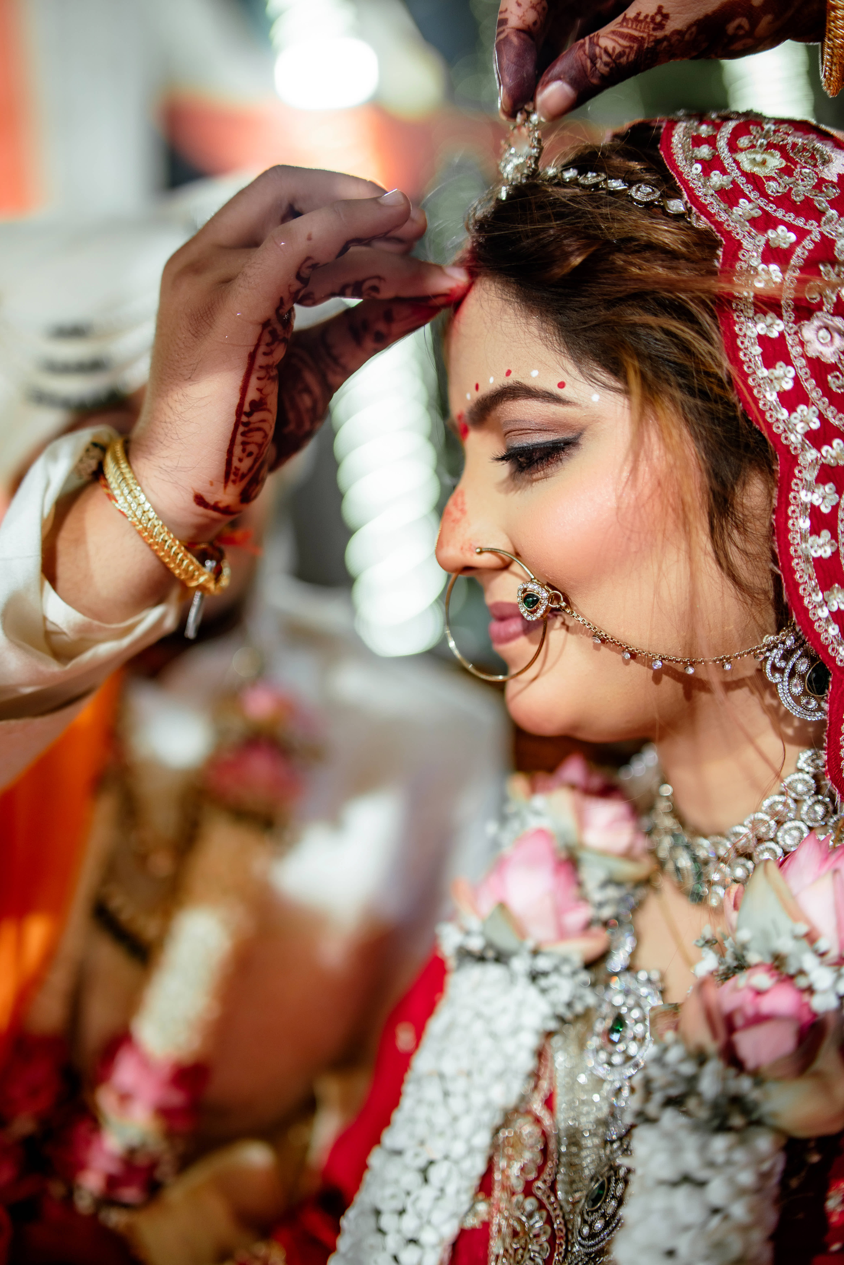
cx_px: 422
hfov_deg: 37.9
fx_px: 1231
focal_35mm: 35
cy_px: 632
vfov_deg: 54.4
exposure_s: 1/250
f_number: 1.4
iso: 200
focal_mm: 35
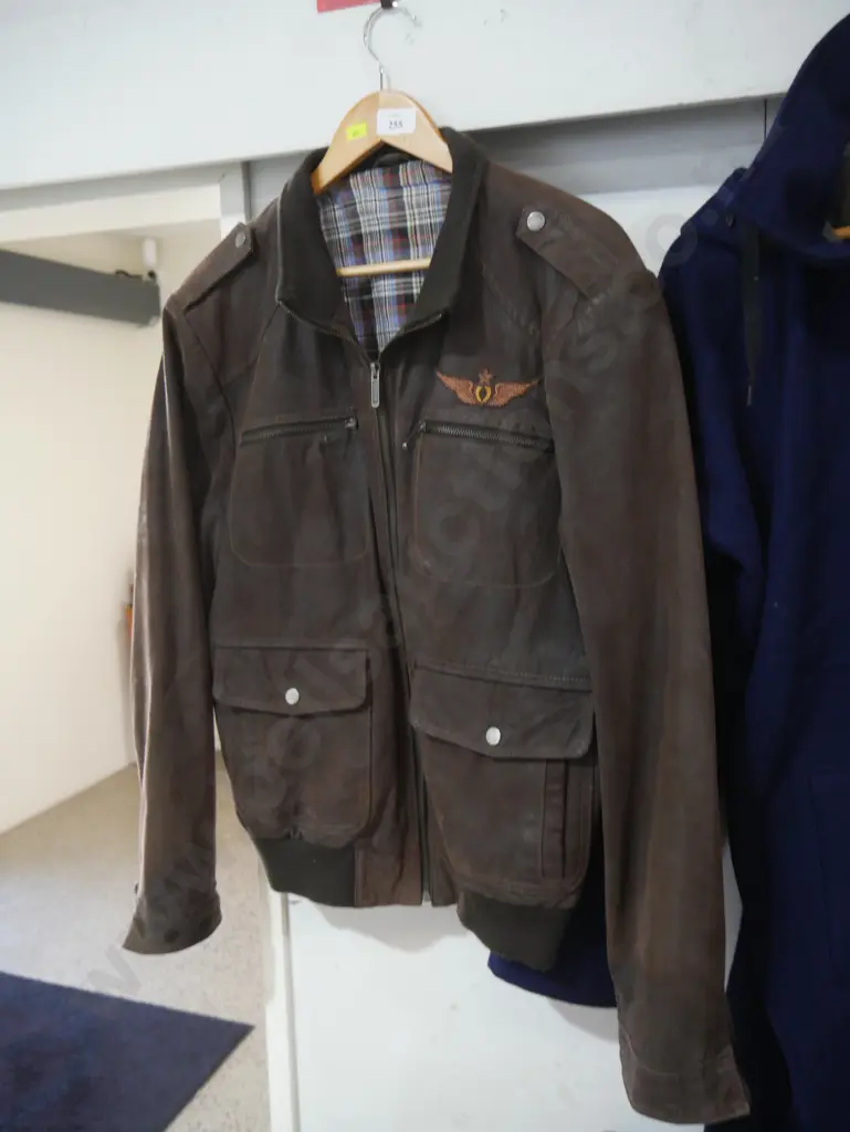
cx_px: 425
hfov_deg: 49.8
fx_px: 916
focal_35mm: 28
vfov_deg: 63.4
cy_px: 566
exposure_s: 1/60
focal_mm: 14
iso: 1250
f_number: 3.5
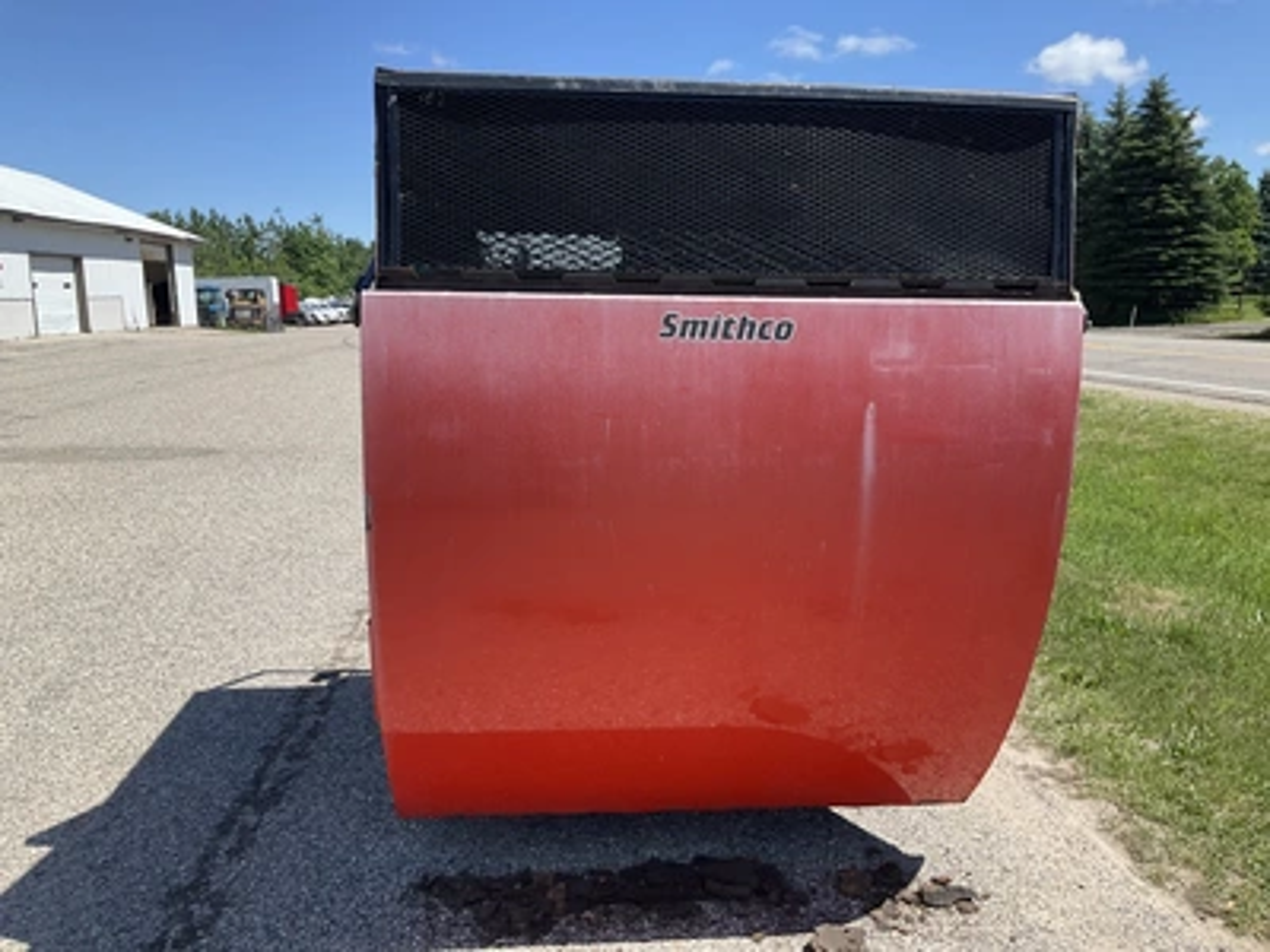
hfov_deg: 61.7
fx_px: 1064
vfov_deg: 48.2
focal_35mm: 29
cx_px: 635
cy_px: 476
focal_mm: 3
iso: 25
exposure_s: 1/1342
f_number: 1.8
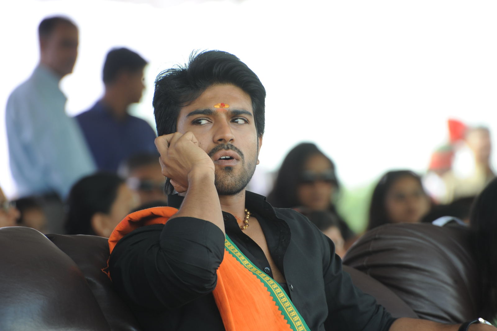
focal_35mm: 300
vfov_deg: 4.6
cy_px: 166
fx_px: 4139
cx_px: 248
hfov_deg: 6.9
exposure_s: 1/125
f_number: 7.1
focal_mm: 300
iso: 400
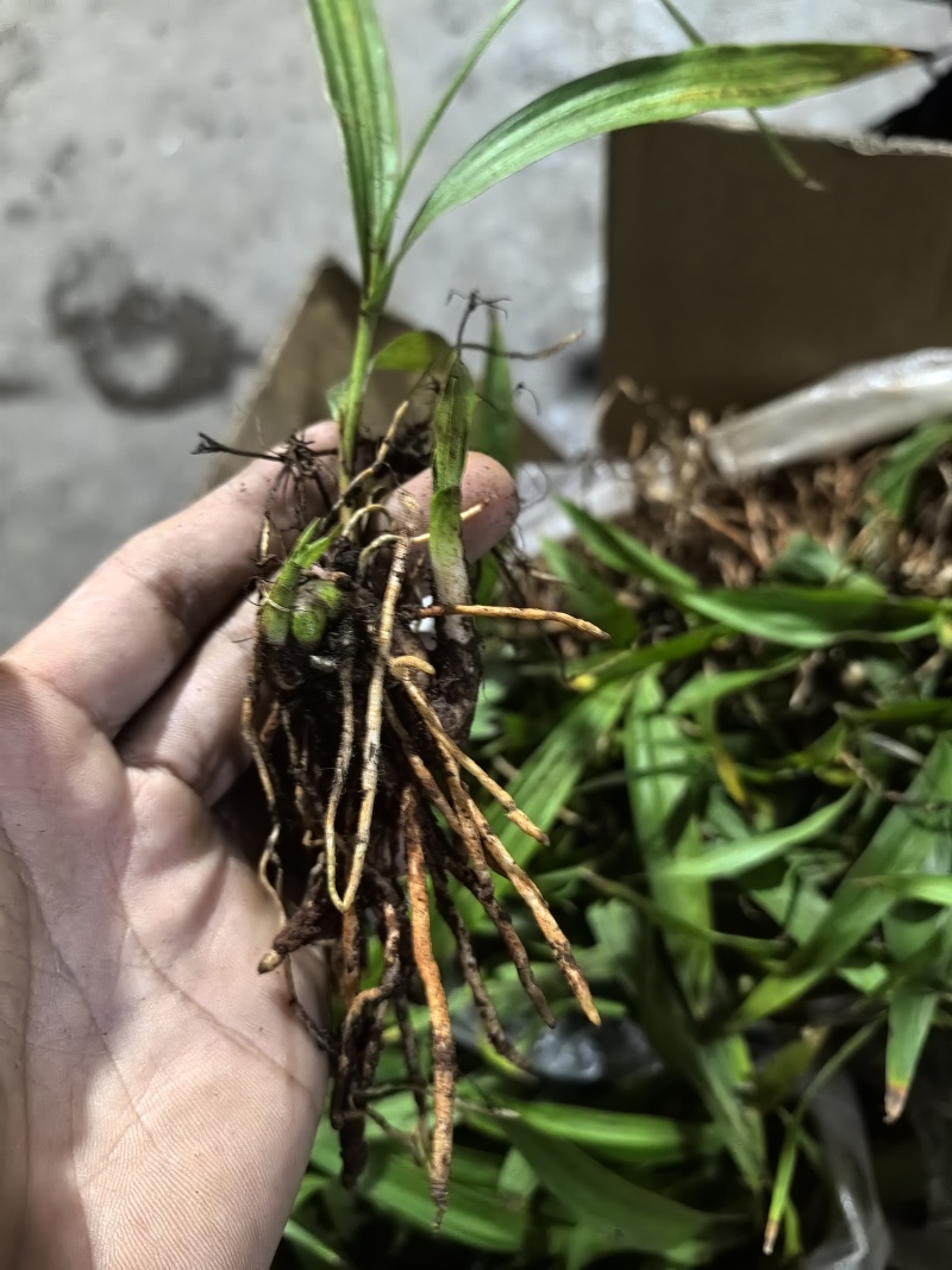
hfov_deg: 51.3
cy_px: 635
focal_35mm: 27
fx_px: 990
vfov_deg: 65.3
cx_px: 476
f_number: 2
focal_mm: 6.98
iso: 1250
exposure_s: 1/20
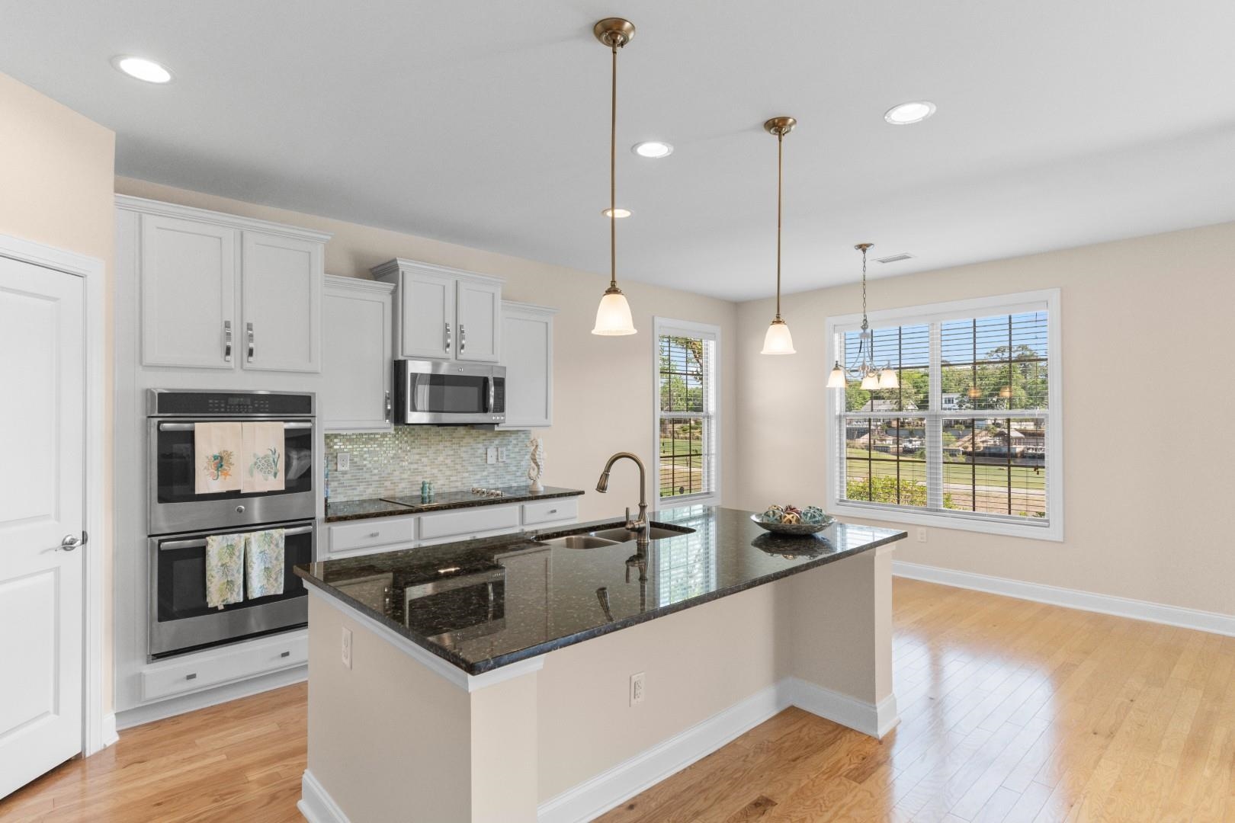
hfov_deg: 90.0
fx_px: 617
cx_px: 618
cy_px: 412
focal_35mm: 18
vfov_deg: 67.4
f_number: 4.8
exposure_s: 1/4
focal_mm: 12
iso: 100
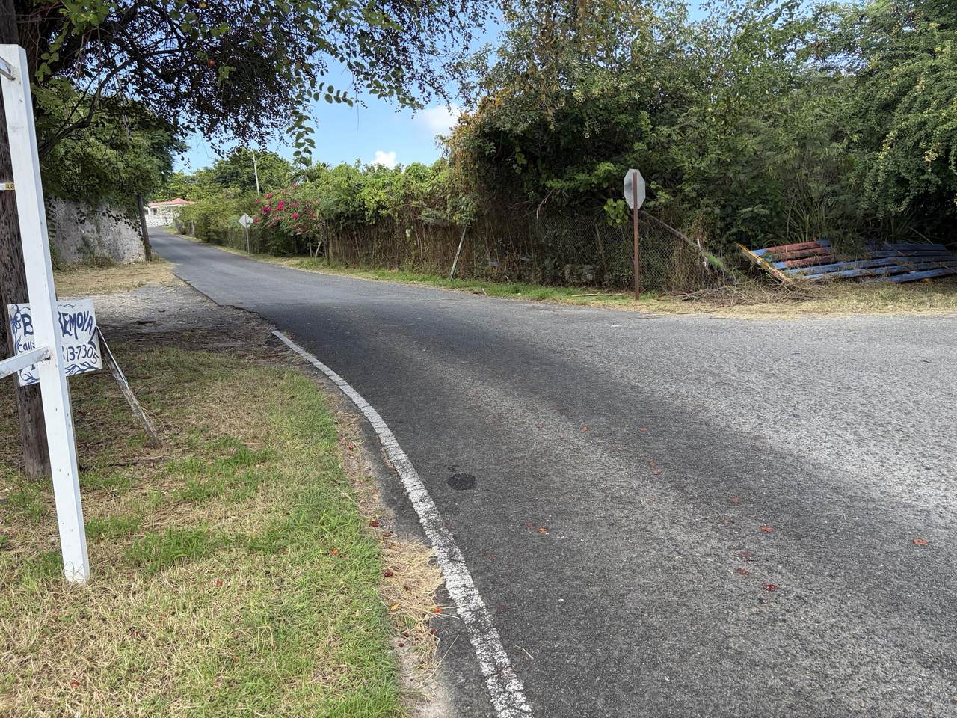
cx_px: 478
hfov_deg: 67.3
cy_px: 359
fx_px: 719
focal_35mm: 26
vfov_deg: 53.1
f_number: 1.6
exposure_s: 1/507
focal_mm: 5.96
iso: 64
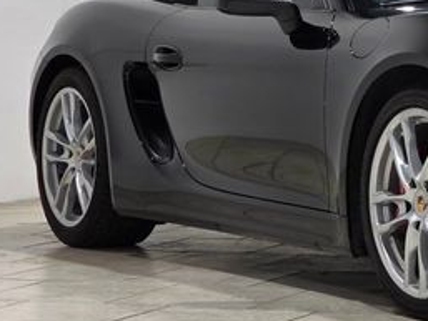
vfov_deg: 8.6
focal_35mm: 172
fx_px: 2128
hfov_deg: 11.3
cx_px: 523
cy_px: 113
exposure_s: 1/120
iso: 125
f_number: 2.4
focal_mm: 7.9
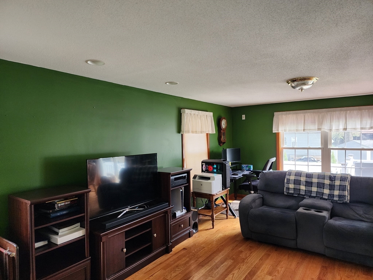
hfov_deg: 73.9
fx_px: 248
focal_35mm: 23
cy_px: 140
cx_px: 186
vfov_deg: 58.9
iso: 320
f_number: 1.8
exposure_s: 1/120
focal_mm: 6.4
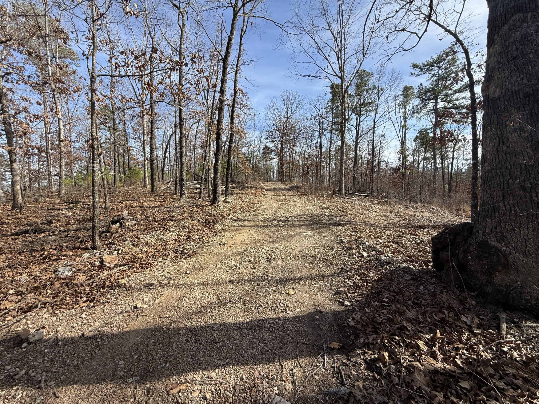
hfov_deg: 102.1
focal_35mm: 14
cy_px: 202
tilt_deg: -3.0
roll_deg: +2.8
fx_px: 218
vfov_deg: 85.7
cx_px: 270
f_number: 2.2
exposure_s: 1/1068
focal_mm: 2.22
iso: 50
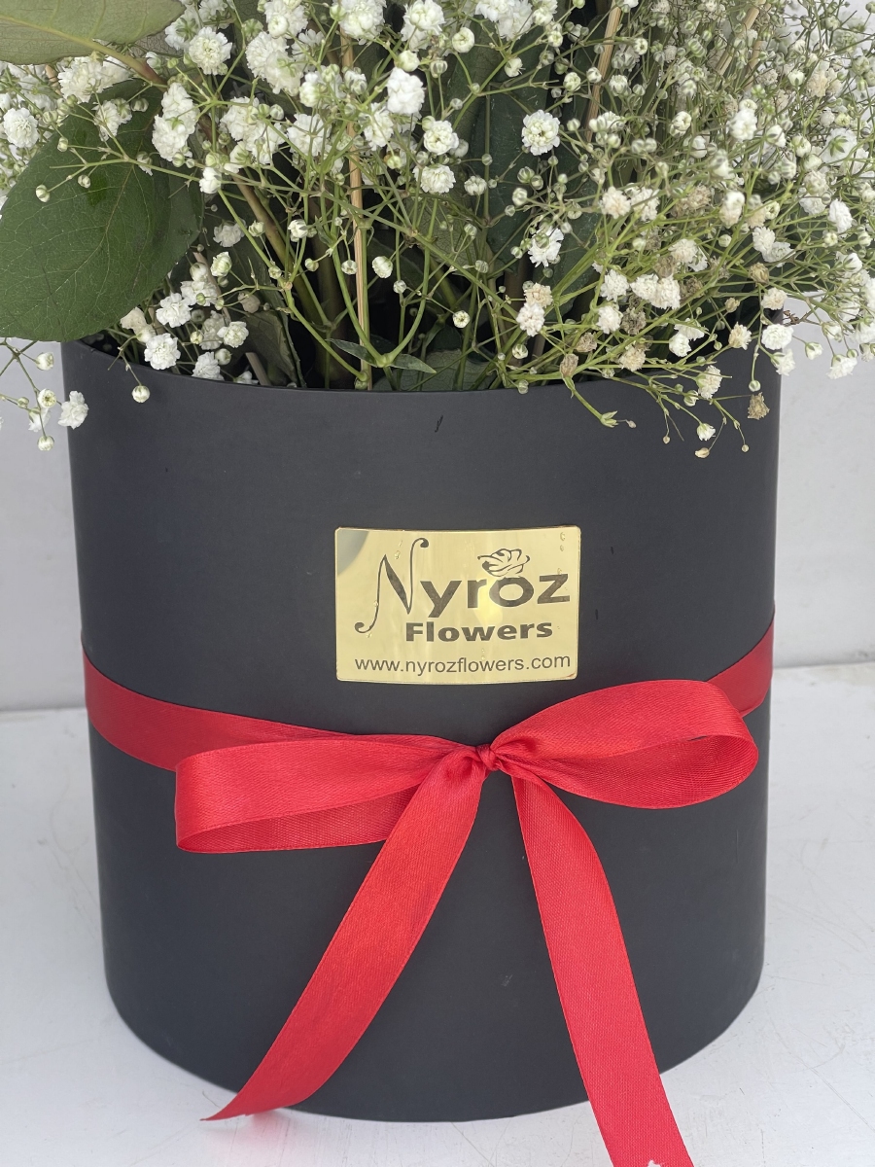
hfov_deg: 22.9
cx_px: 438
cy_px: 584
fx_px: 2157
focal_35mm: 64
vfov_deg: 30.3
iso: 20
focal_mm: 7.5
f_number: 2.2
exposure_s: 1/131
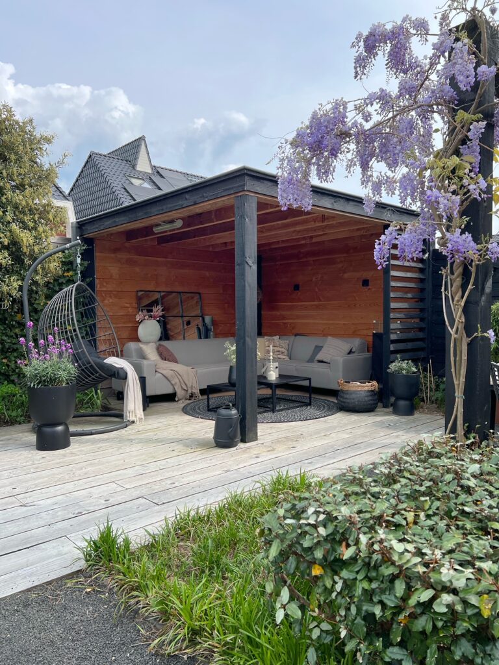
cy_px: 332
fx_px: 500
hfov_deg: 53.1
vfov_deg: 67.3
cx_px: 250
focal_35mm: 26
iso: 50
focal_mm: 5.7
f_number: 1.5
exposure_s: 1/1751
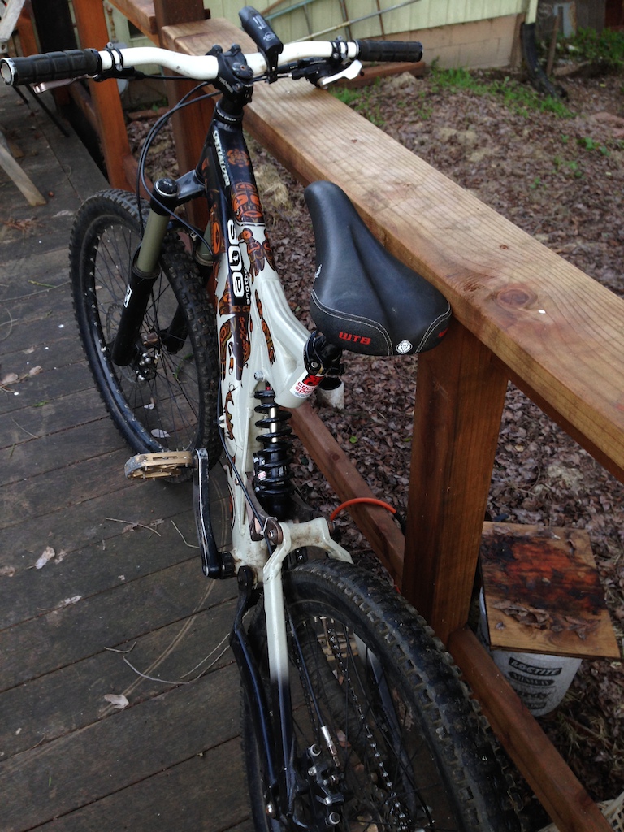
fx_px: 793
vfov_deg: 55.4
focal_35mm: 33
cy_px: 416
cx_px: 312
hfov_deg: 42.9
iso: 50
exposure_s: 1/25
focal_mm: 4.12
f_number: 2.4
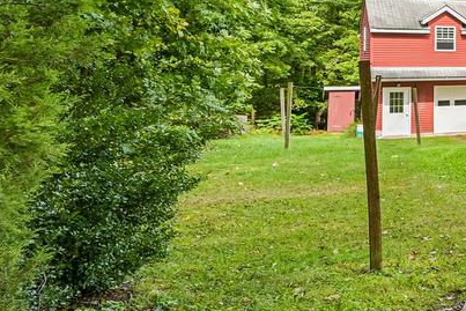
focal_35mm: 50
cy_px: 51
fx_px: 647
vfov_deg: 26.4
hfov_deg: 22.8
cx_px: 827
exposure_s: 1/40
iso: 100
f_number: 8
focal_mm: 14
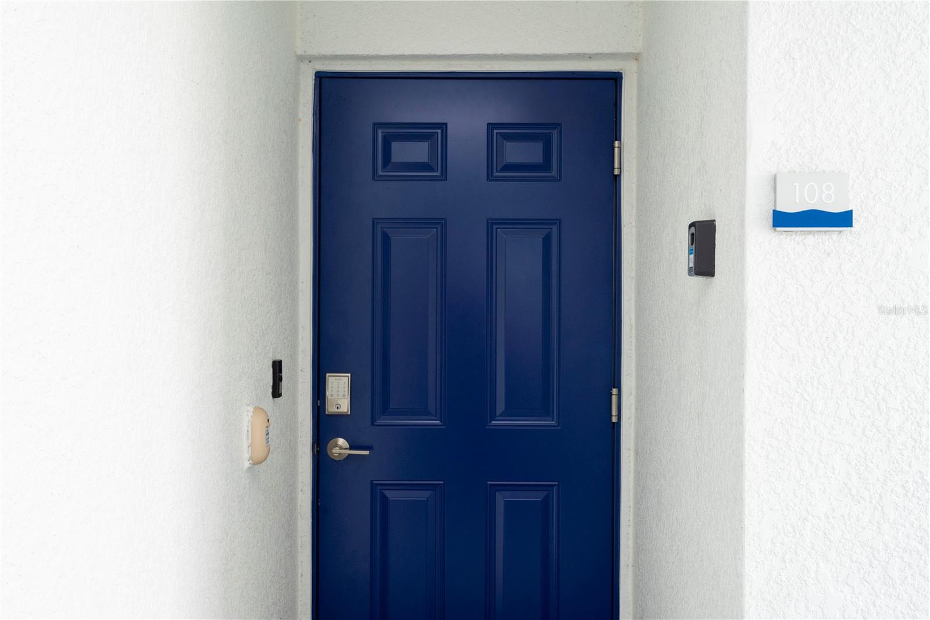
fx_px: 1033
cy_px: 310
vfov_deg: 33.4
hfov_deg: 48.5
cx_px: 465
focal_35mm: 40
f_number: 14
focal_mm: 40
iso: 1000
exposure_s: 1/30
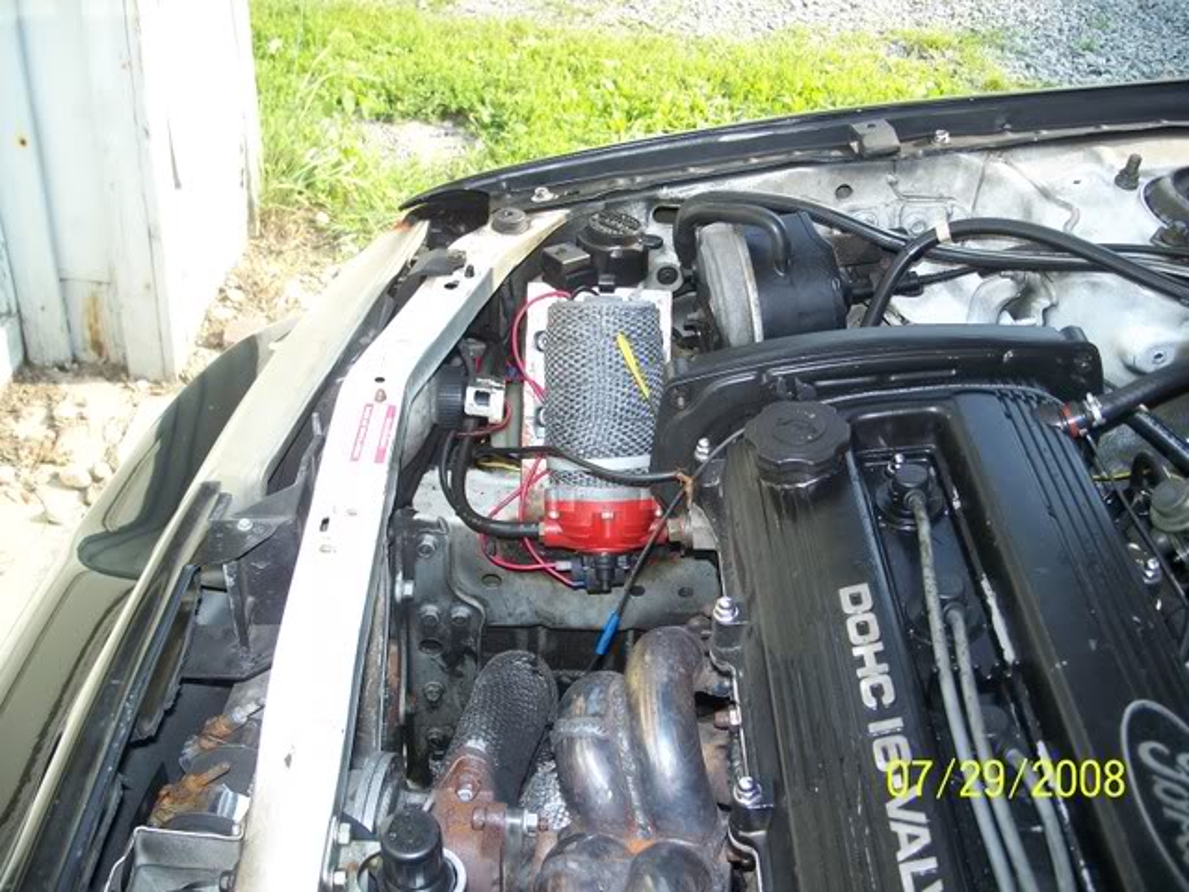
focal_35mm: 37
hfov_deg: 50.1
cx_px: 594
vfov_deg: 38.7
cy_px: 446
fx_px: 1271
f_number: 2.8
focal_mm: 7.8
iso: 64
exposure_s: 1/125
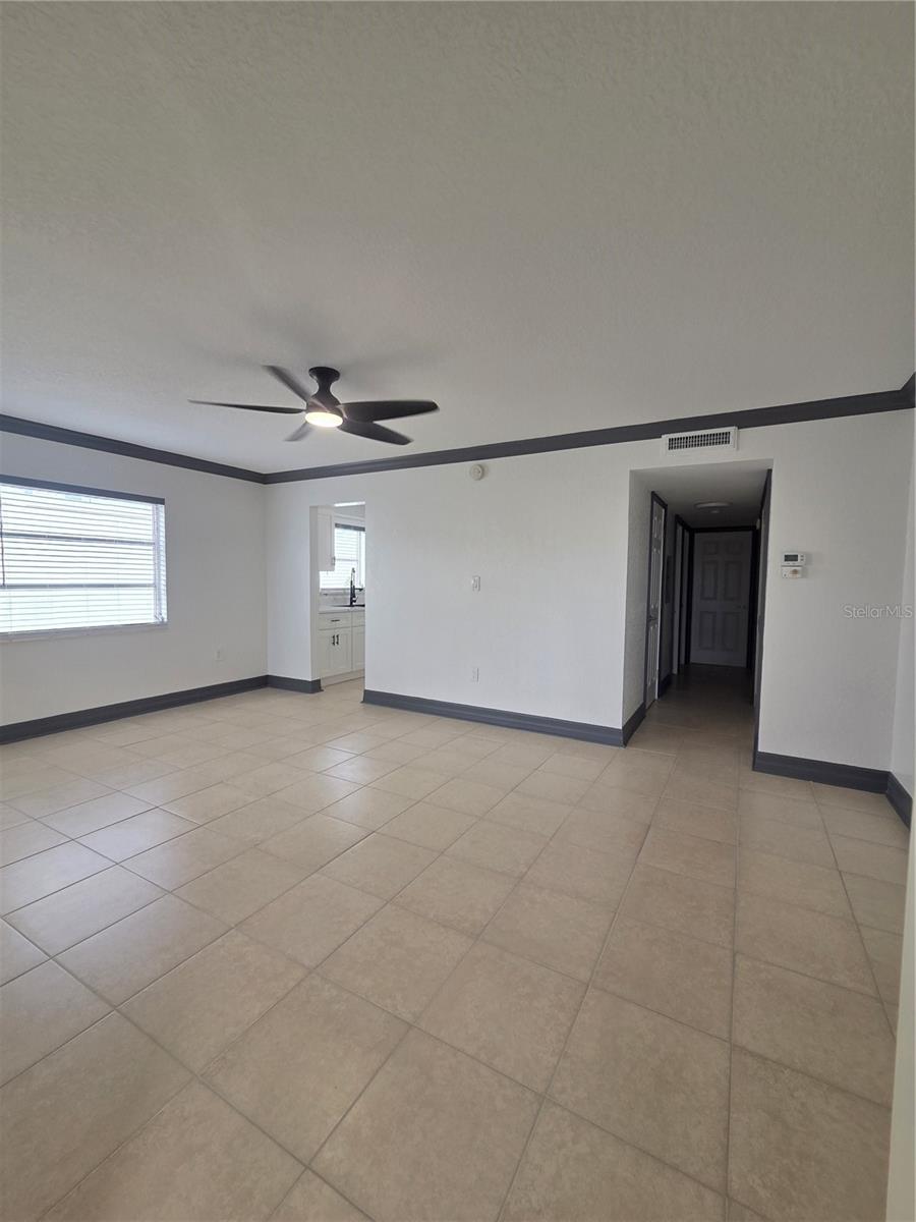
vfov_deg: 106.2
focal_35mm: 13
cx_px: 458
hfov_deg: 89.9
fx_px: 459
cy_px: 611
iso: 64
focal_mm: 2.2
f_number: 2.2
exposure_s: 1/120
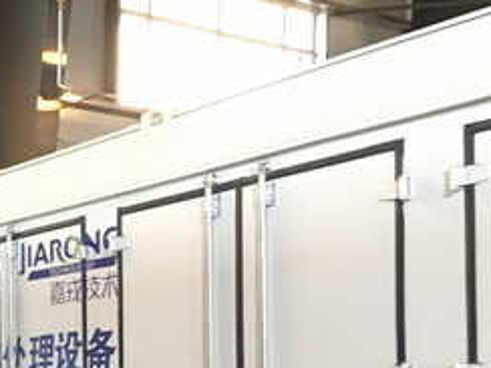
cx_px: -105
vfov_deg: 18.7
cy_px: 402
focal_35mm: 76
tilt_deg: +0.5
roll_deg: -0.9
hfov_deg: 23.4
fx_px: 1078
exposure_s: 1/17
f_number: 2.2
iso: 250
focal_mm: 4.15
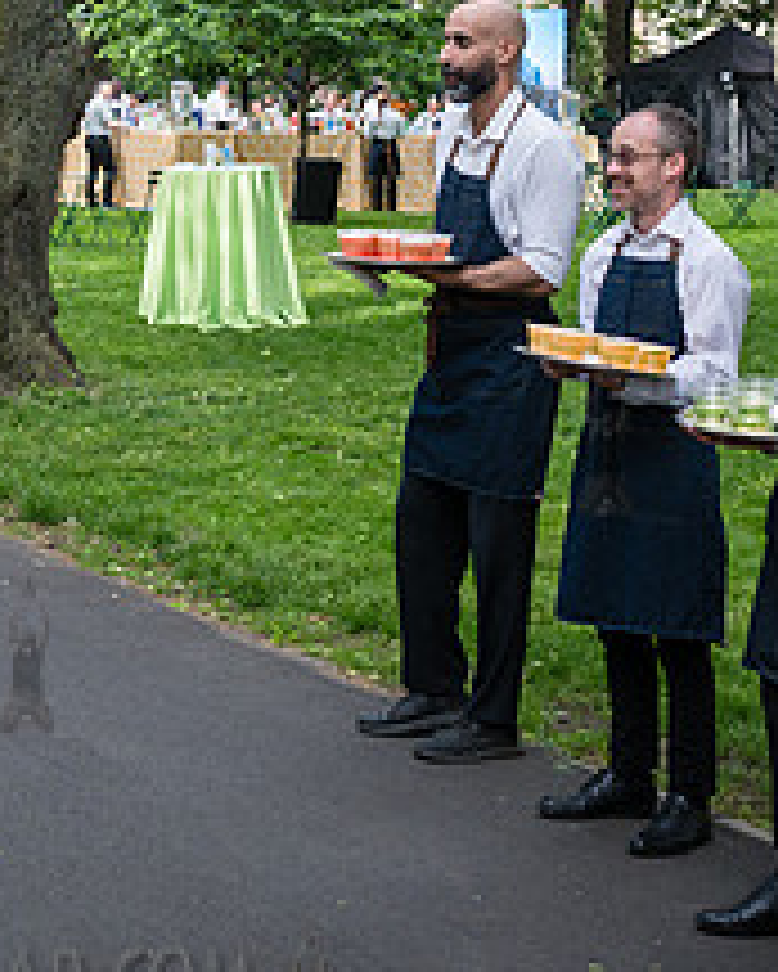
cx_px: 22
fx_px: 2531
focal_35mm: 88
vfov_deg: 21.5
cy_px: 220
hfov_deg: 17.1
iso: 800
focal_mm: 35
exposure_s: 1/800
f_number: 4
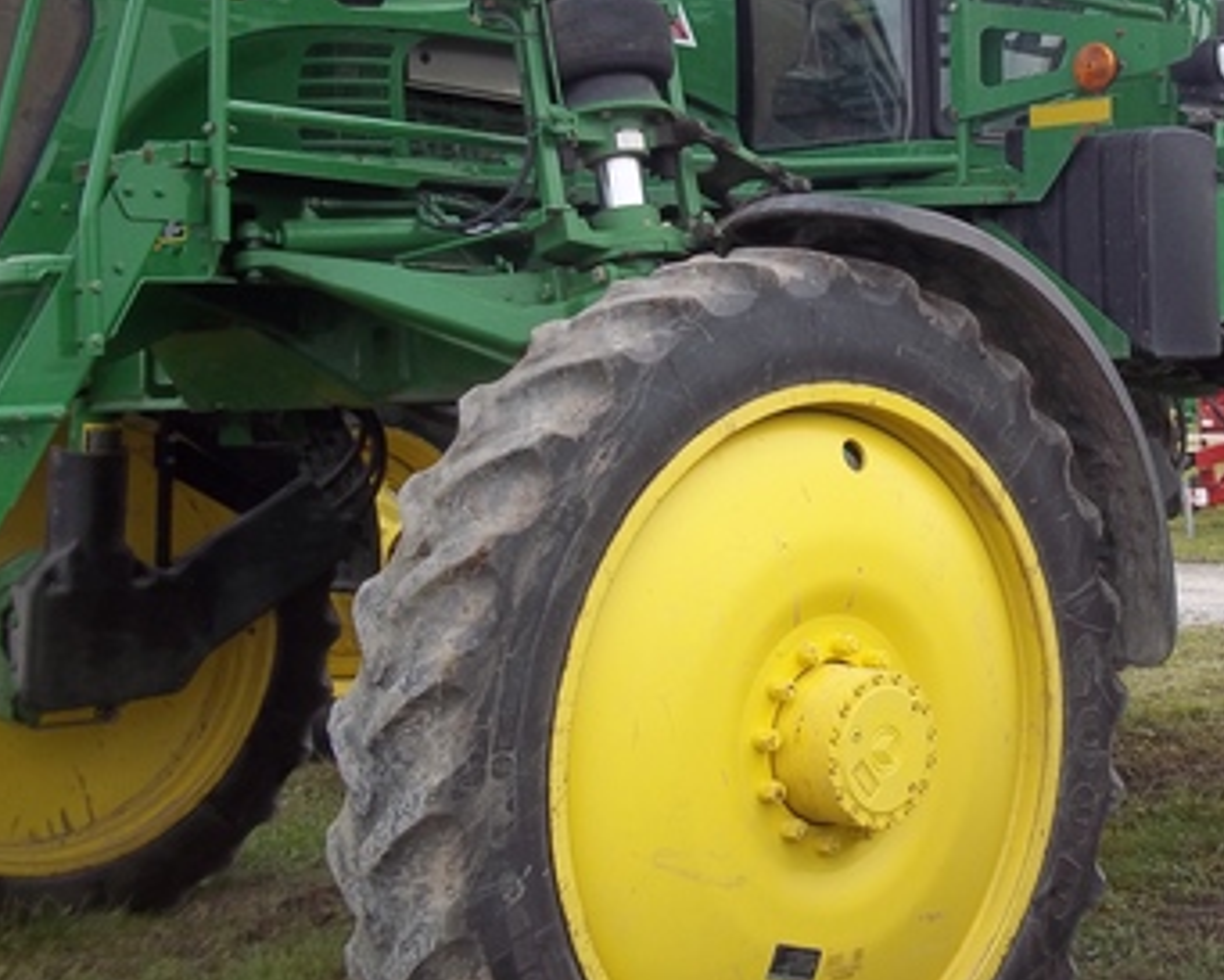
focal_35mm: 56
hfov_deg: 33.2
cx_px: 829
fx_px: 2029
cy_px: 258
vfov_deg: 26.8
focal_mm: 6.5
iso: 80
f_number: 3.1
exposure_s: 1/200
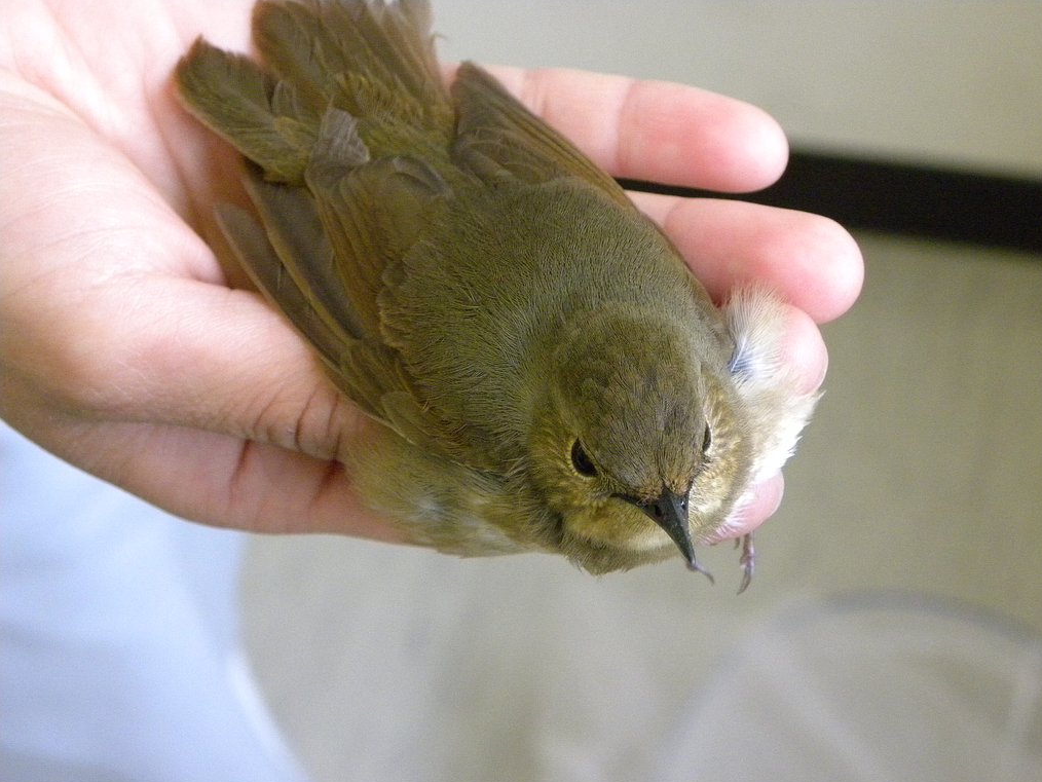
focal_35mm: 106
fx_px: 3192
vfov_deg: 14.0
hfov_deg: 18.5
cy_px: 394
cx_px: 525
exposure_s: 1/149
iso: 623
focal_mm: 18.8
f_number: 4
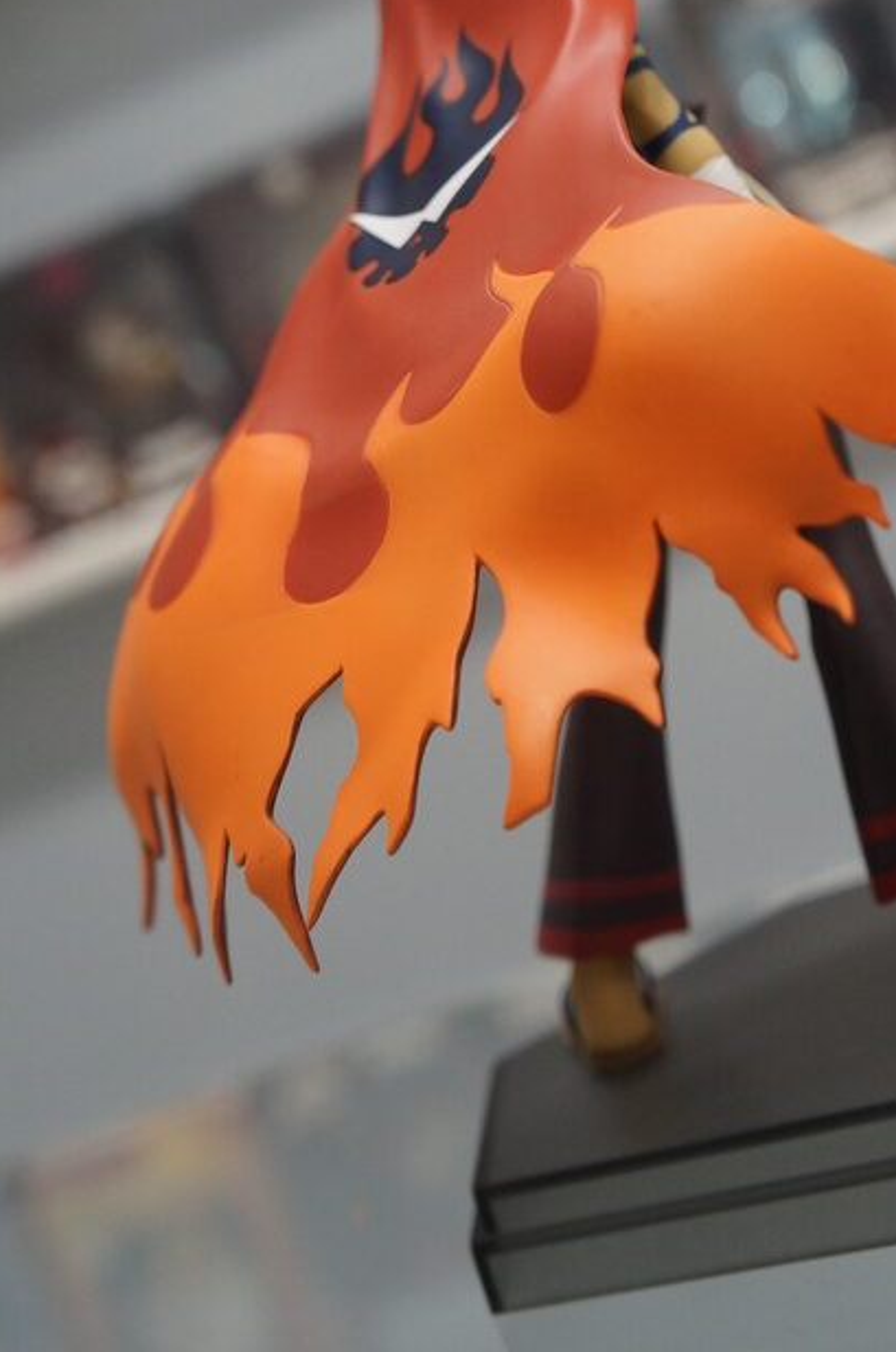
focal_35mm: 61
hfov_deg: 22.0
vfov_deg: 32.6
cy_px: 381
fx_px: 2279
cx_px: 686
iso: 1000
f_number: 4
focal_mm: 25
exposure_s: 1/60
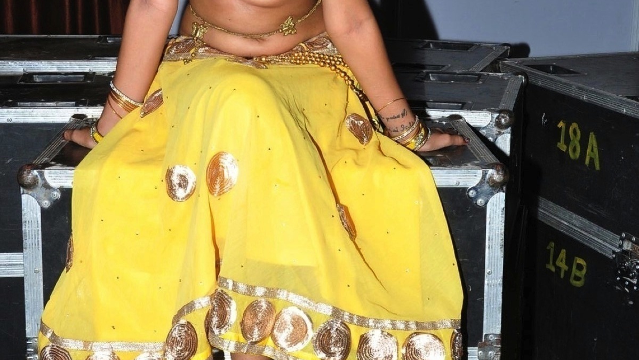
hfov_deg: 29.7
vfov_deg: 16.9
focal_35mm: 71
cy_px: 108
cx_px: 320
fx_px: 1203
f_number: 13
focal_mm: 30
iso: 500
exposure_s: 1/125
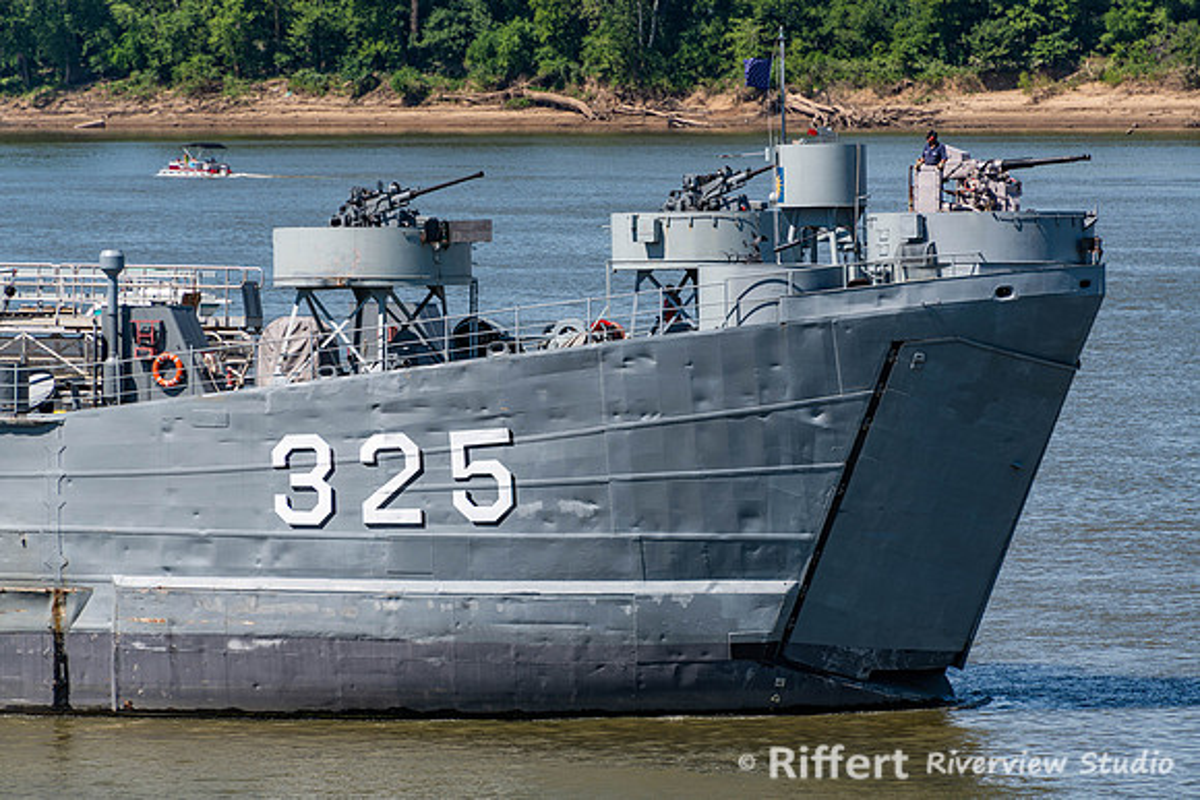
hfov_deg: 6.9
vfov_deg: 4.6
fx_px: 10002
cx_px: 600
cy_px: 400
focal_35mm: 300
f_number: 8
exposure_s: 1/250
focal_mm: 300
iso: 64
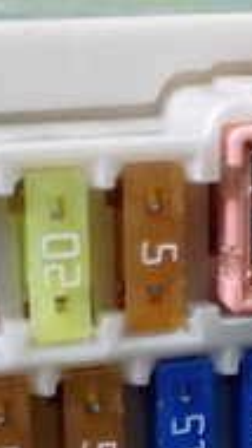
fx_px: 1222
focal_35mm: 103
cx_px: 203
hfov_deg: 11.7
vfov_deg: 20.3
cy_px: 415
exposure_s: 1/50
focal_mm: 5.4
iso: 800
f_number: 2.3
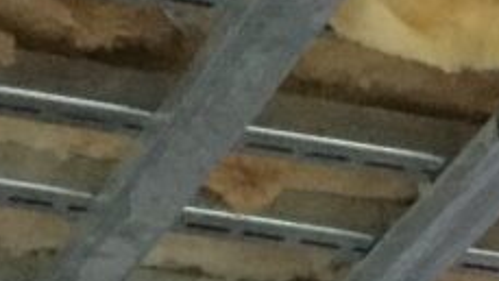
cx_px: 697
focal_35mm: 227
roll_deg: +1.3
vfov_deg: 5.2
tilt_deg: +14.8
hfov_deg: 9.3
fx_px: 3005
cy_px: 645
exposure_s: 1/17
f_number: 2.4
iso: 500
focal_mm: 3.3
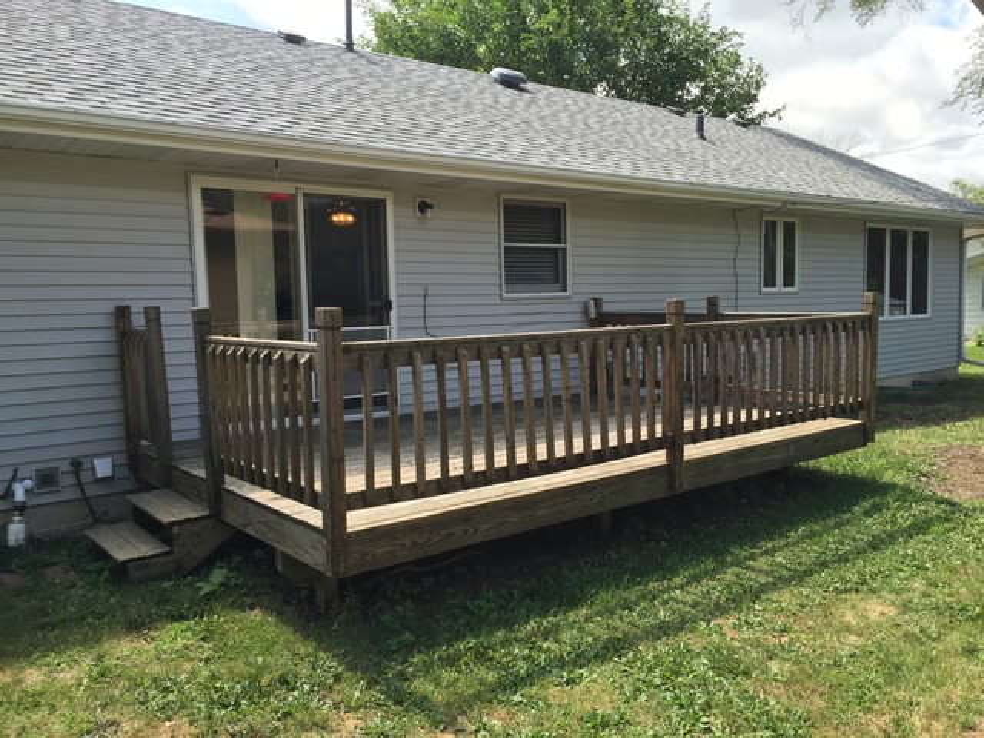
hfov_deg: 61.7
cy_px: 369
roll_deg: +0.6
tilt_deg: -3.5
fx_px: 824
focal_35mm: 29
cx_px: 492
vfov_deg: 48.2
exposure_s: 1/618
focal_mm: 4.15
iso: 32
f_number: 2.2
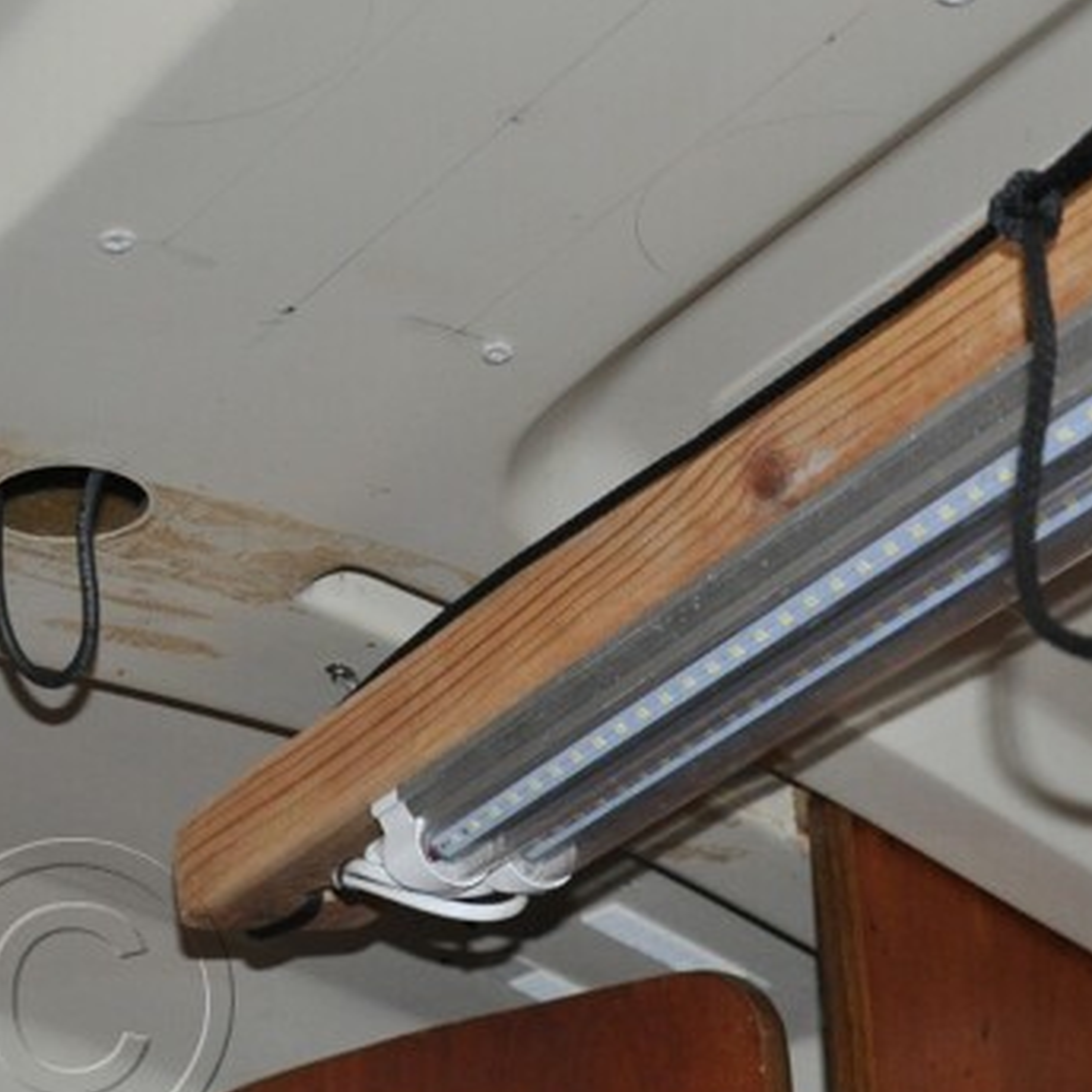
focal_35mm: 111
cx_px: 73
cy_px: 511
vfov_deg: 15.7
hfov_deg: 15.5
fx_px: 3962
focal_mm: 30
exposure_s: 1/60
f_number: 4.2
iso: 800
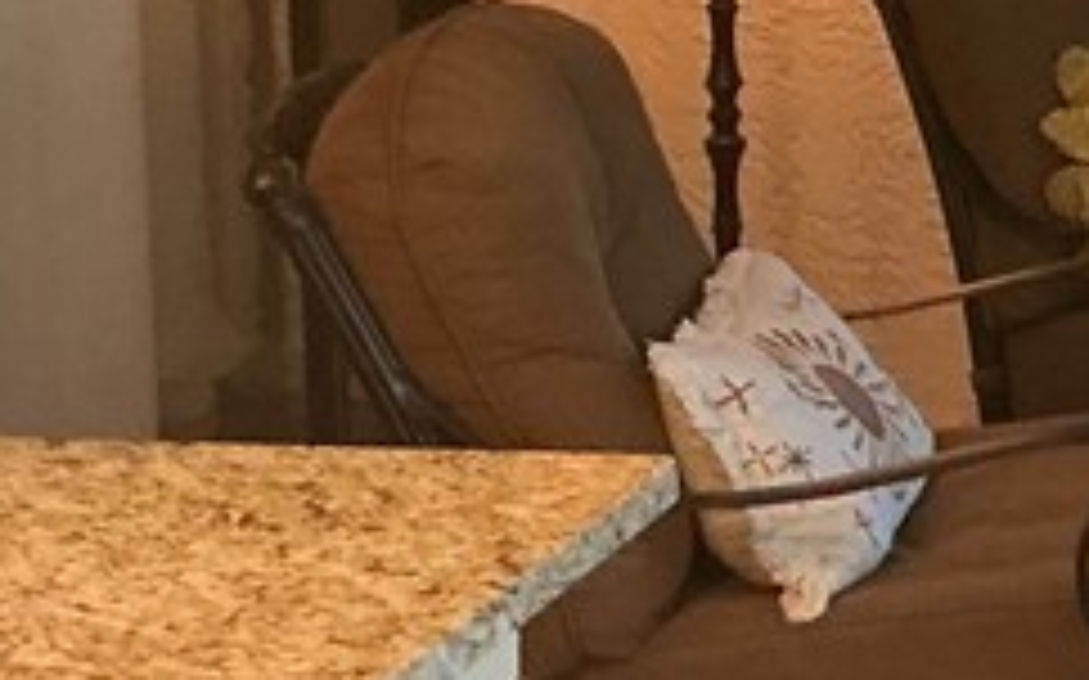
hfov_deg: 14.5
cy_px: -104
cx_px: 1850
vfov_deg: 9.9
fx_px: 3856
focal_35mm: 130
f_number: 1.8
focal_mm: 3
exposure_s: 1/60
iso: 200
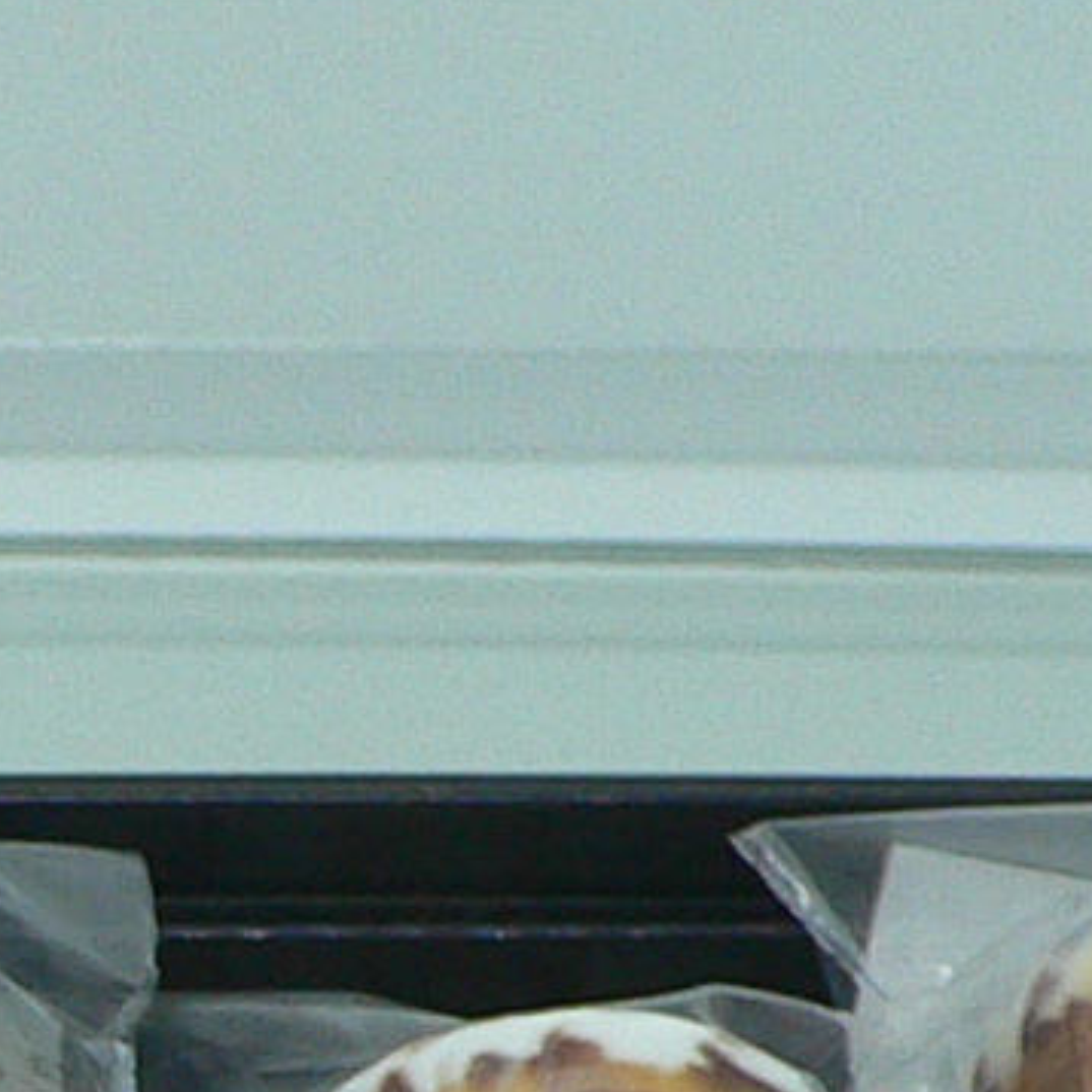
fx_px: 6210
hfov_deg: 9.7
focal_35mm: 174
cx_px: -683
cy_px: 2141
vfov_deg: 9.4
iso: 150
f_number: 2.8
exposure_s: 1/60
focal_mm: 4.6
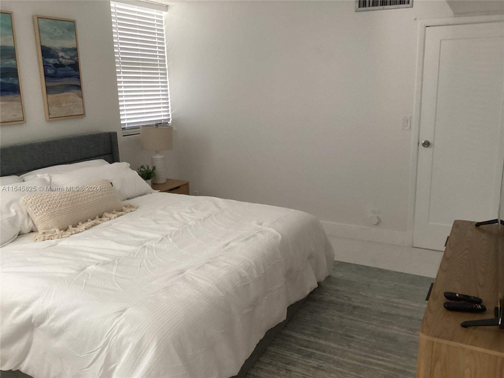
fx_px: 451
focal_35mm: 31
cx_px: 252
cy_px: 189
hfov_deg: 58.4
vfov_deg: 45.4
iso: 250
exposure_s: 1/60
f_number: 2.4
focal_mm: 3.3
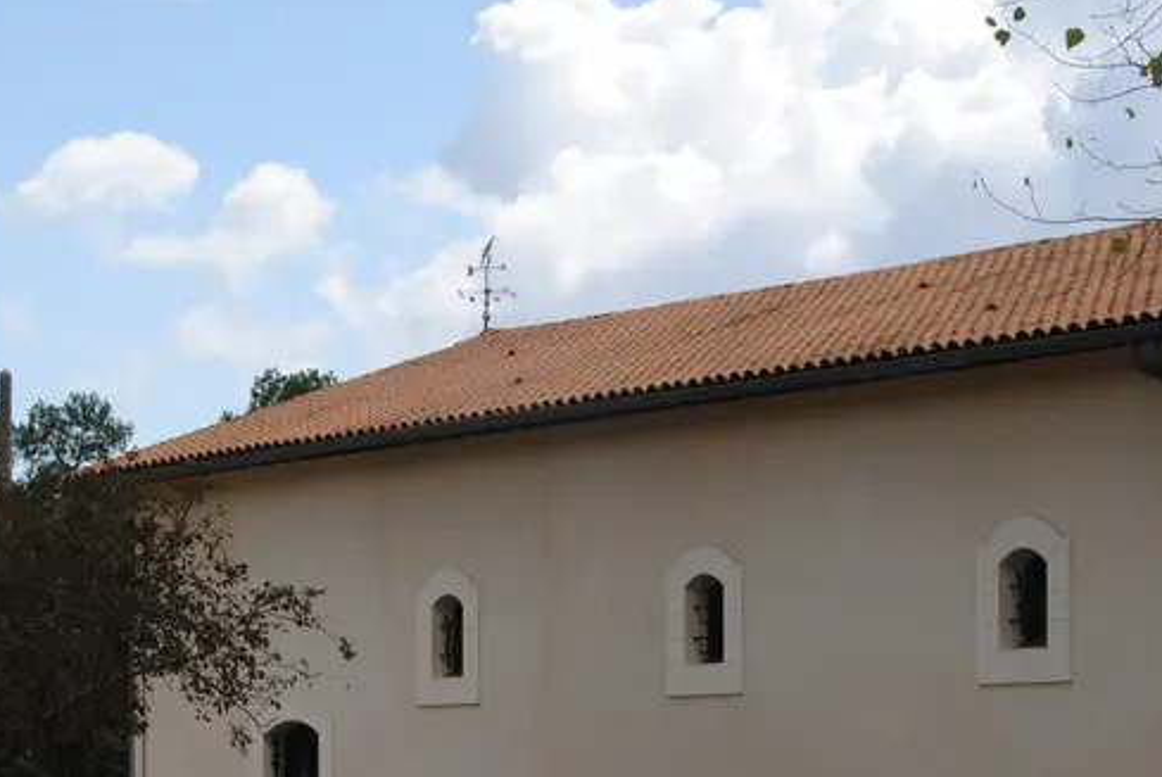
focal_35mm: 140
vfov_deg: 9.8
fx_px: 4523
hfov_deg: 14.5
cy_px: 562
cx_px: 100
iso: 100
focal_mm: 38
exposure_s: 1/200
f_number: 8
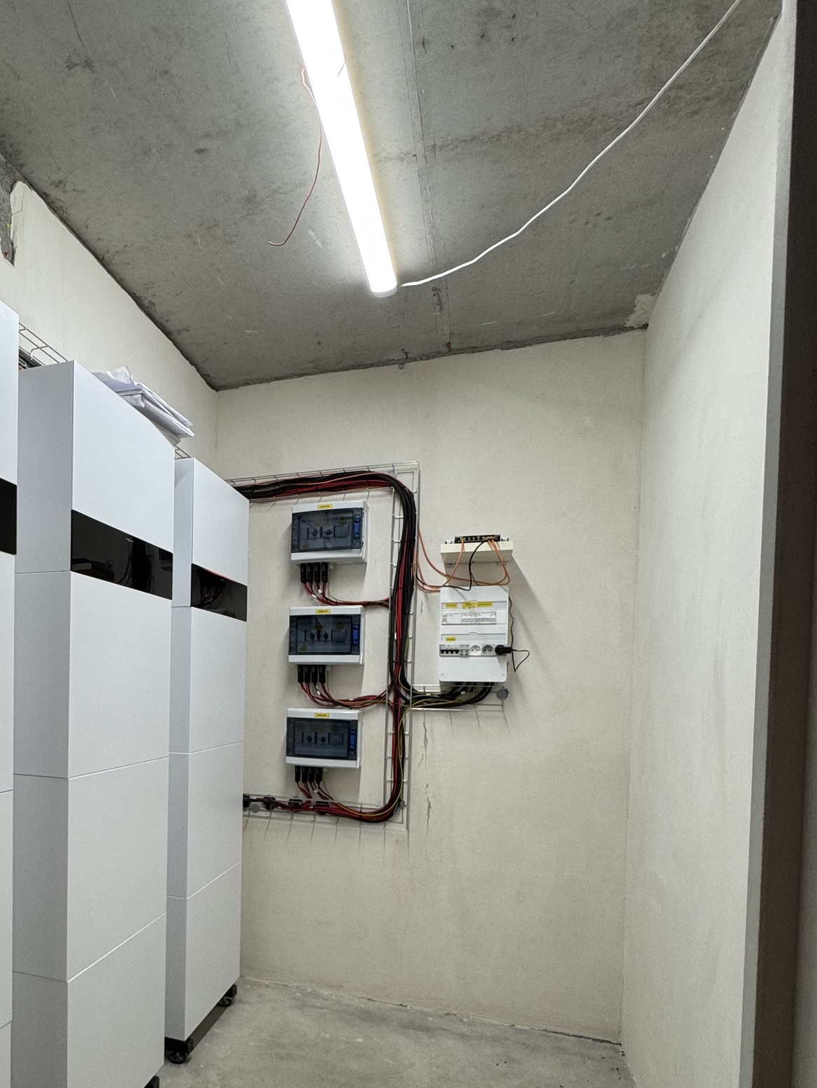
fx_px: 724
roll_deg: -1.5
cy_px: 706
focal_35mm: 23
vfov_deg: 72.2
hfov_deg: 55.6
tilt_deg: -1.3
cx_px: 191
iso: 100
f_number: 2.2
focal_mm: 2.22
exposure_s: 1/100
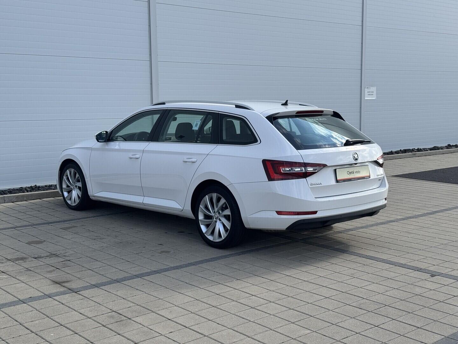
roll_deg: +0.7
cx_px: 229
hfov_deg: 39.7
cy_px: 172
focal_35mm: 48
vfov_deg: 30.3
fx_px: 635
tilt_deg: -5.3
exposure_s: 1/2331
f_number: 1.78
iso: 64
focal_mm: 6.76
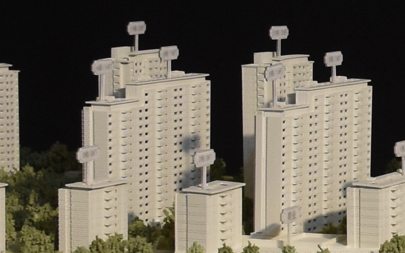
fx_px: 2428
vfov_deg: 6.0
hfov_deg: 9.1
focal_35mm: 220
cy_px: 96
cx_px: 754
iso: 640
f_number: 4.5
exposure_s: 1/125
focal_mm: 20
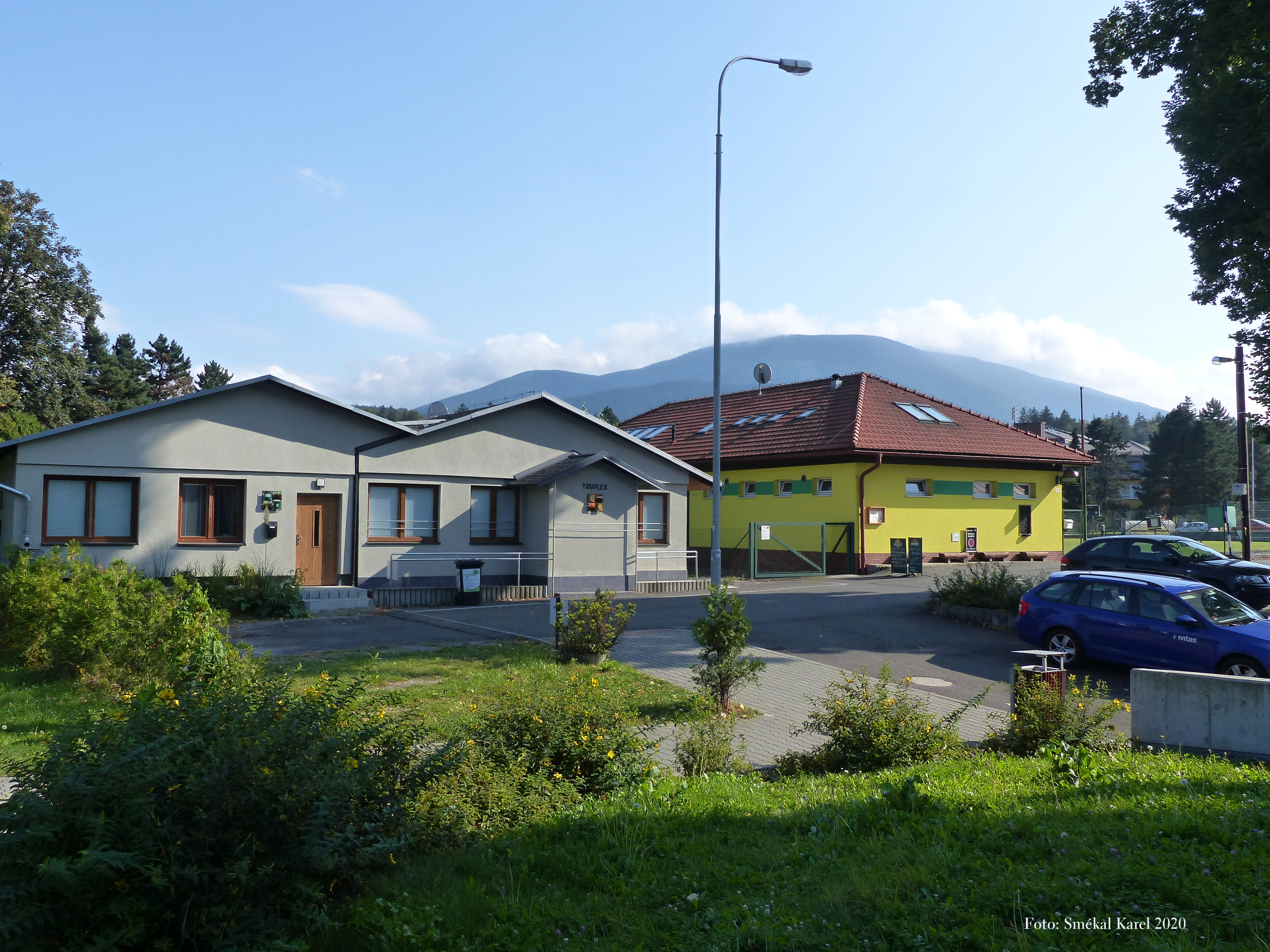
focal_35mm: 29
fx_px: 1064
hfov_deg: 61.7
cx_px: 635
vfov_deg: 48.2
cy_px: 476
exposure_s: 1/640
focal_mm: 5.2
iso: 160
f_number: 4
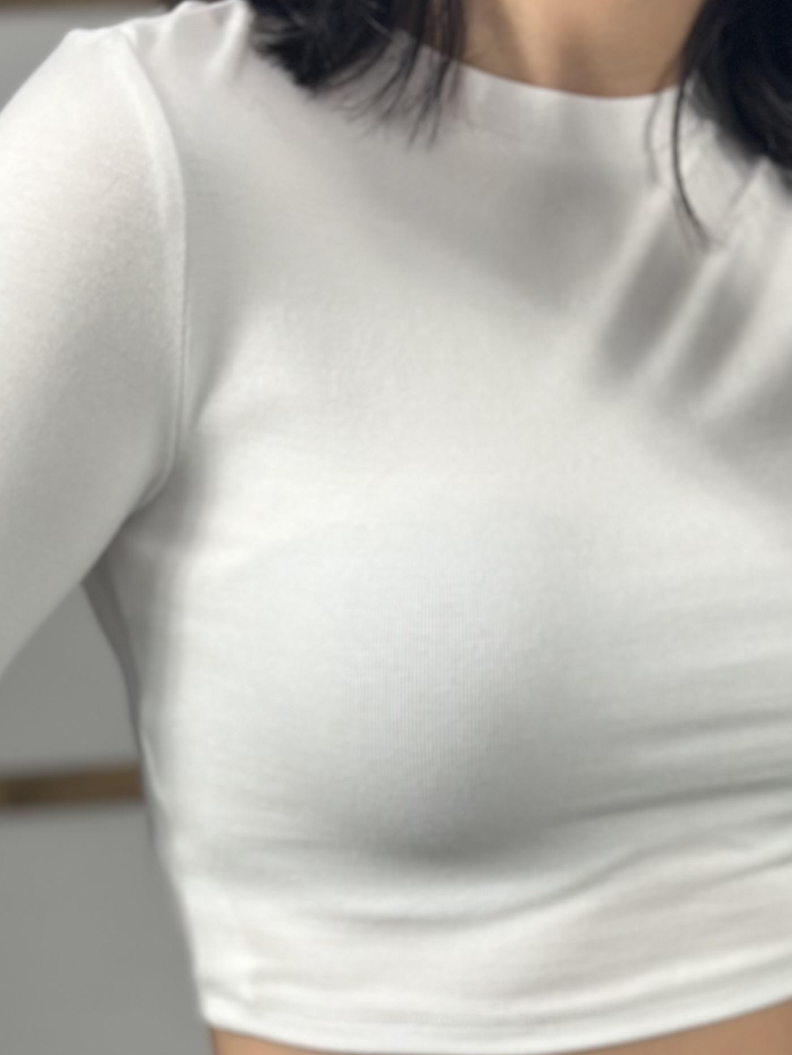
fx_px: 3172
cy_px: 884
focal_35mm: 104
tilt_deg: -32.1
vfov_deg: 18.7
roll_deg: +5.4
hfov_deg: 14.2
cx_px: 530
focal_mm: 6.86
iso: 64
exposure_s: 1/114
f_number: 1.78
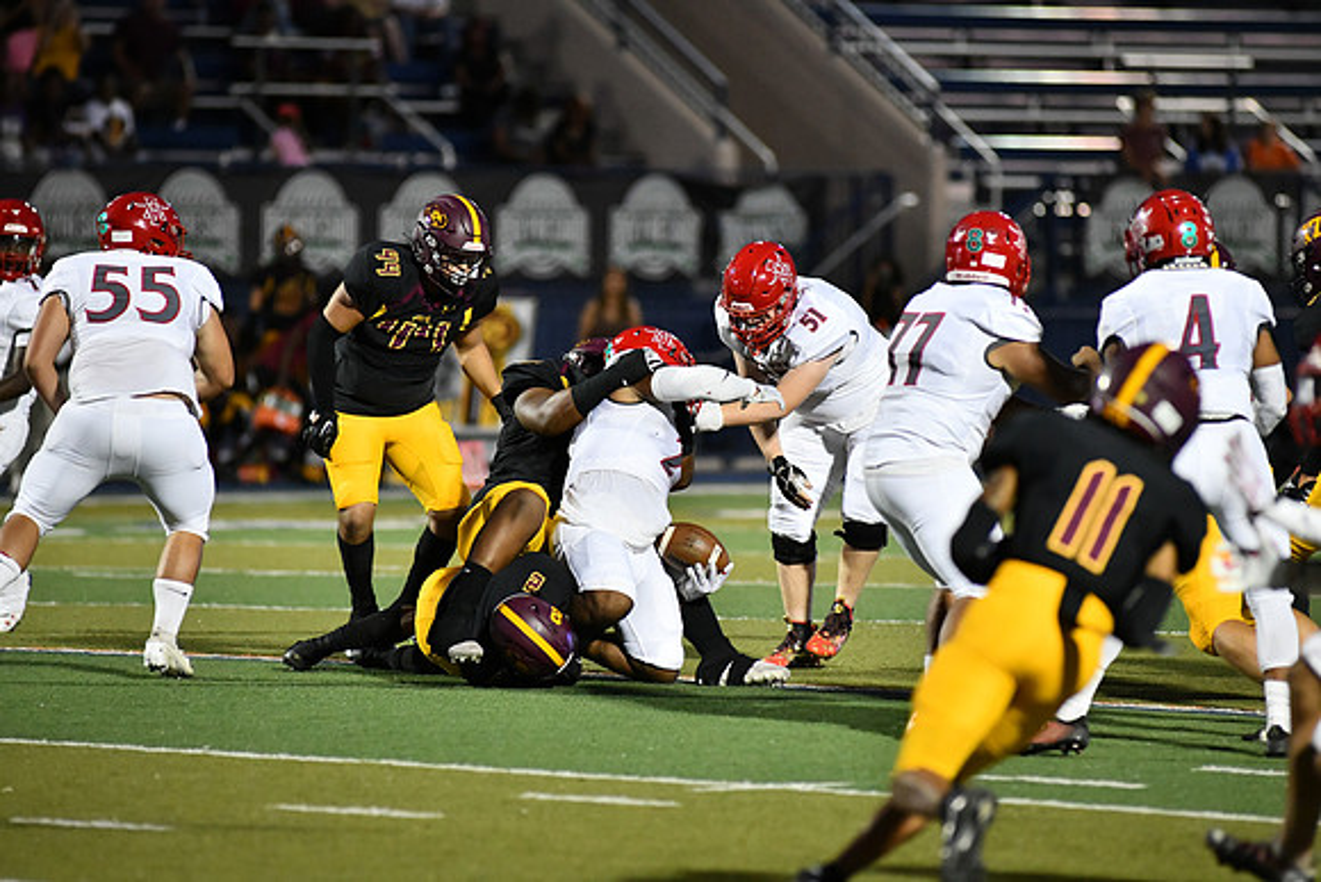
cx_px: 660
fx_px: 11010
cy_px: 441
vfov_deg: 4.6
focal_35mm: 300
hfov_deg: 6.9
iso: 6400
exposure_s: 1/1250
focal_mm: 300
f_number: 4
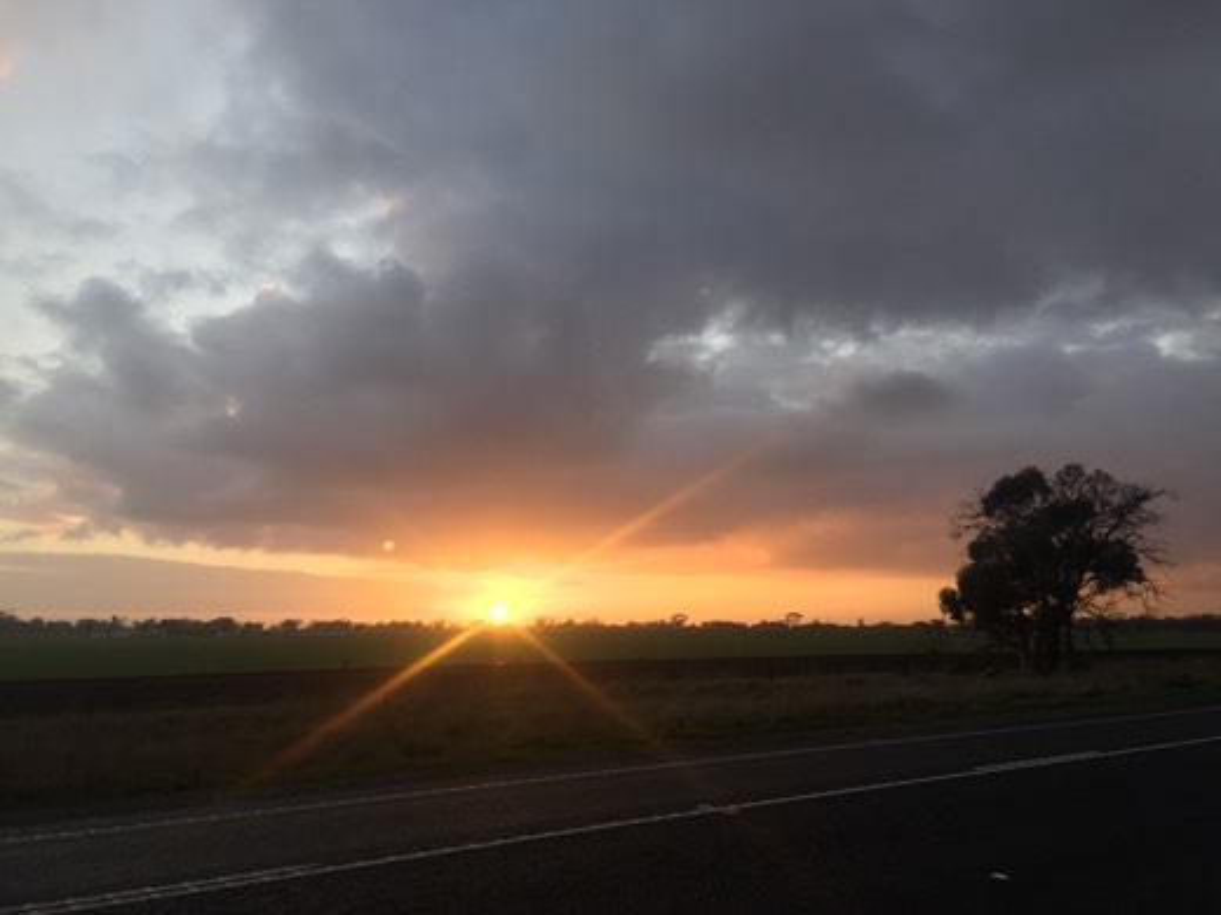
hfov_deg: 61.7
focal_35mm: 29
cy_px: 458
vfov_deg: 48.2
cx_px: 610
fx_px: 1023
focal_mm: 4.15
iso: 32
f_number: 2.2
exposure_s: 1/128
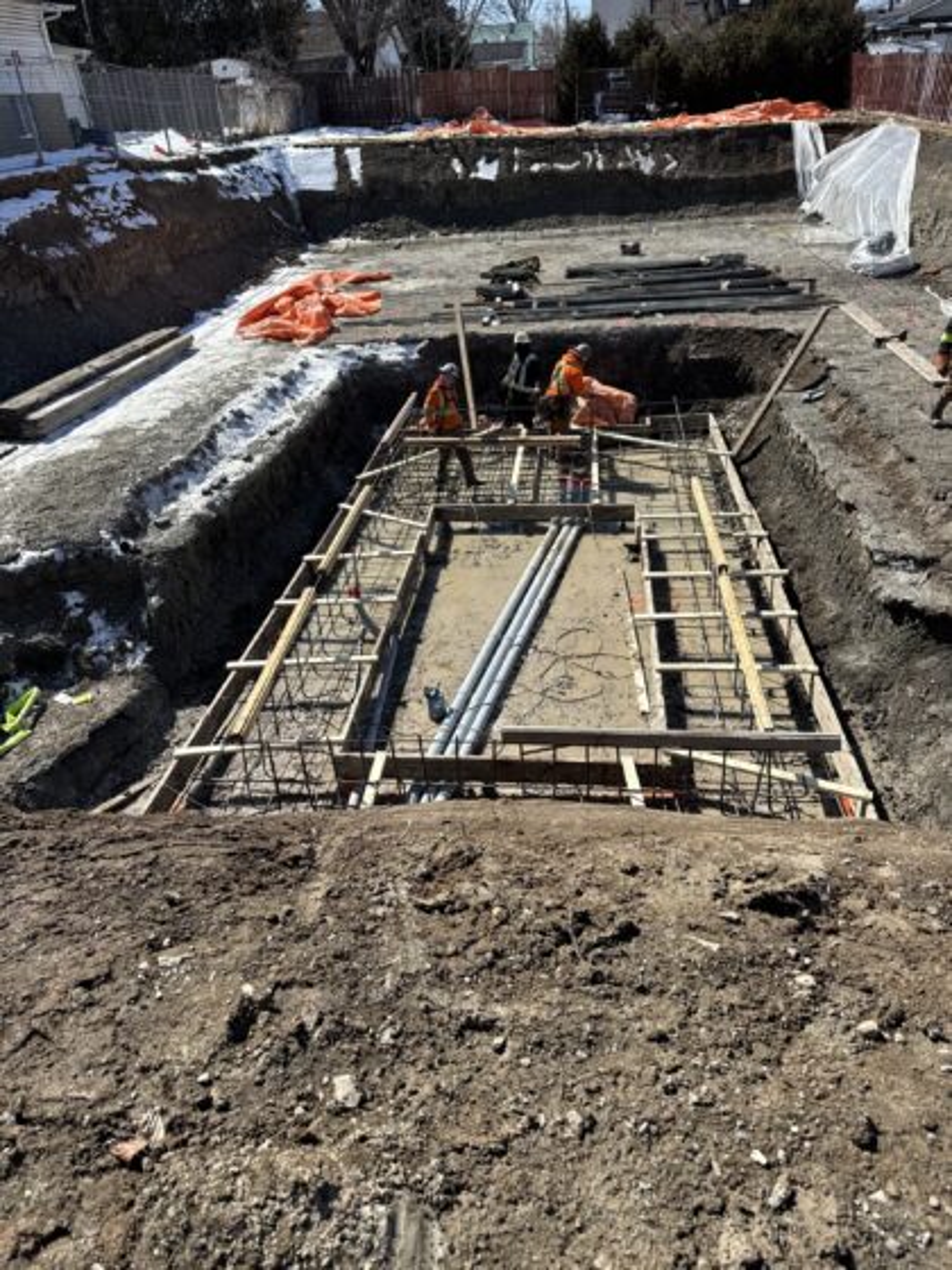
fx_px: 880
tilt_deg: -31.3
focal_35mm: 24
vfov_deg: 71.6
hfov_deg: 56.8
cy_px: 635
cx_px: 476
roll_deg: +4.2
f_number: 1.78
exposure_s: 1/4049
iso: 80
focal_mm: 6.76
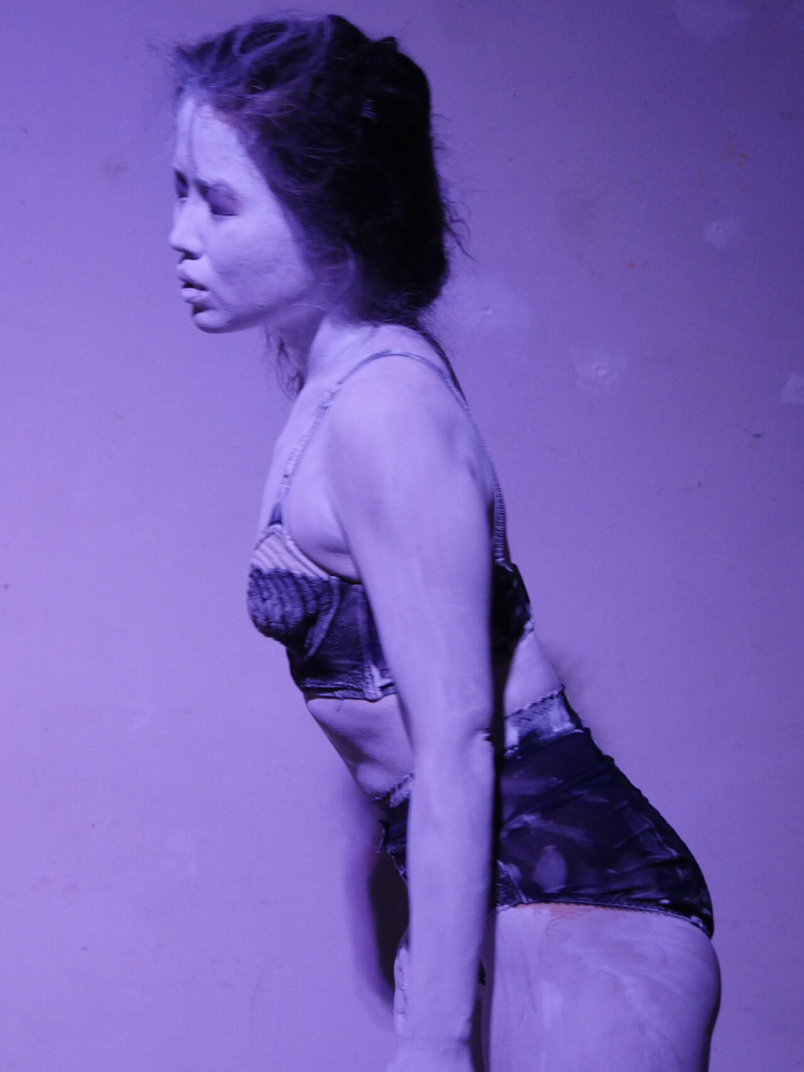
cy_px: 536
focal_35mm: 80
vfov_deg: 24.4
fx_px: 2478
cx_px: 402
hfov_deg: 18.4
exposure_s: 1/25
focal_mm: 40
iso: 3200
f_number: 4.7
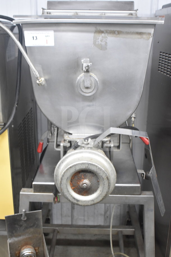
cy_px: 128
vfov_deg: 46.4
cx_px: 86
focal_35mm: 42
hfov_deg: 31.9
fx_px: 299
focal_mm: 28
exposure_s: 1/50
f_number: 4.2
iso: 1250
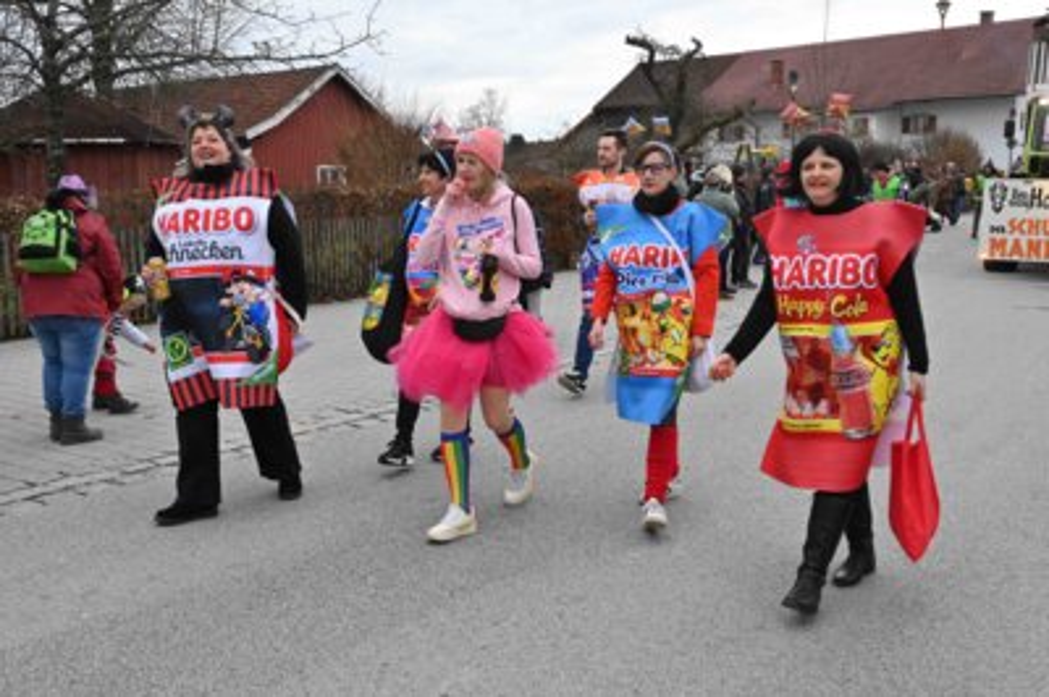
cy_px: 348
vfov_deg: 35.0
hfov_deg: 50.7
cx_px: 524
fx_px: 1106
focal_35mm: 38
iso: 2500
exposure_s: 1/500
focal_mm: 38
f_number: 11
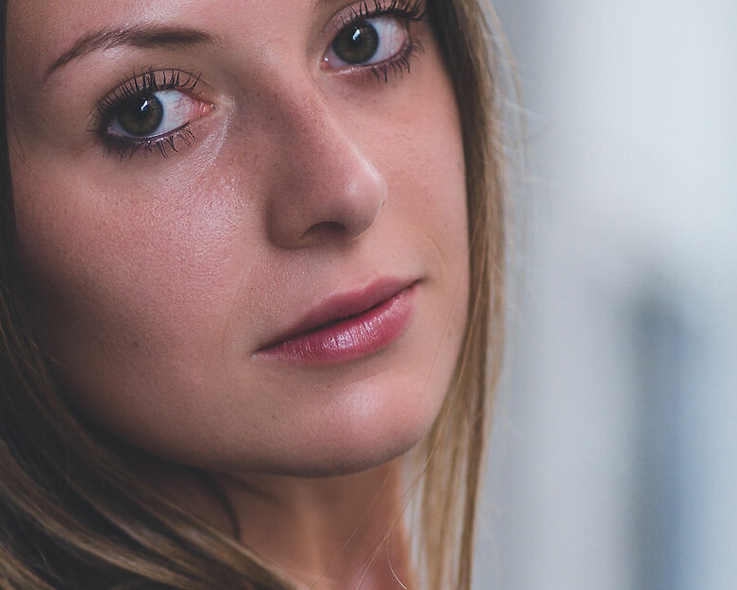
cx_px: 17
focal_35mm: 245
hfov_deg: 7.9
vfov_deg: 6.3
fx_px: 5345
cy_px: 371
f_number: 1.8
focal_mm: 85
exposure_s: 1/320
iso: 500
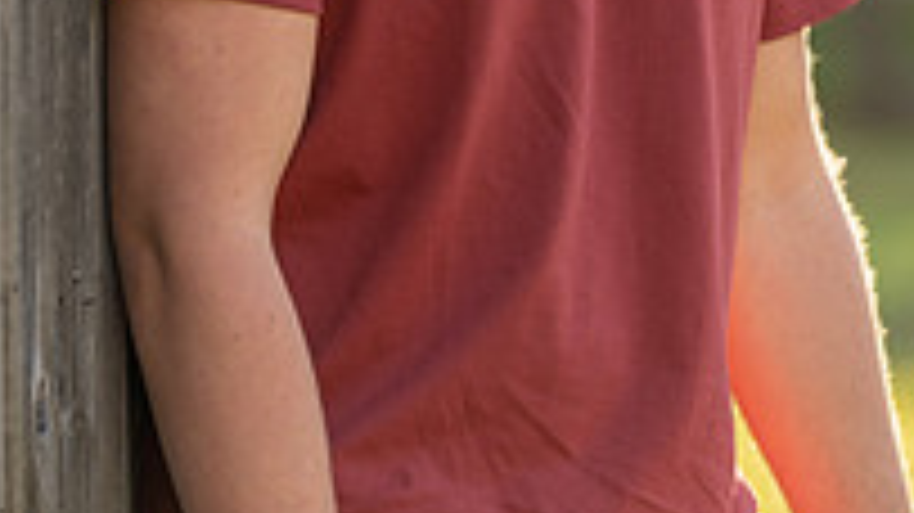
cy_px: -279
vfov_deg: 4.1
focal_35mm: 292
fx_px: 7074
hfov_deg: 7.4
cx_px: 513
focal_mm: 126
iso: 100
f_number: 2.8
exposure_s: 1/250
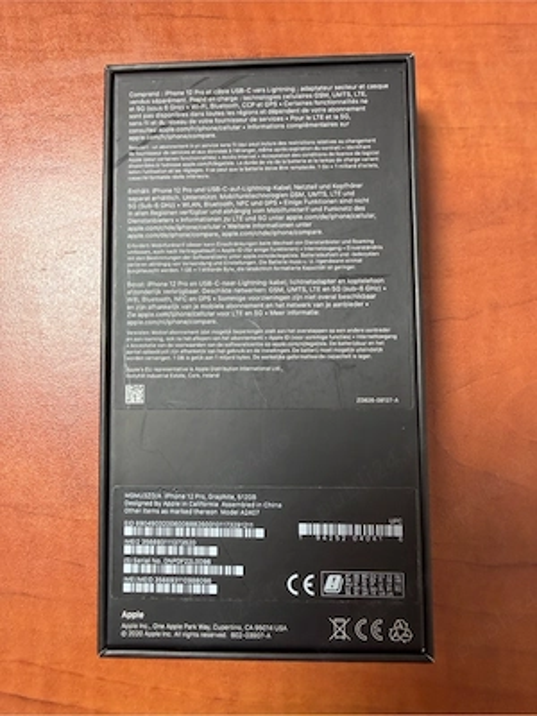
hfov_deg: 56.8
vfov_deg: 71.6
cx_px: 268
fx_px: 496
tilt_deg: -84.4
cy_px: 358
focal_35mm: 24
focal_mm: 2.22
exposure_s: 1/50
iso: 250
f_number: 2.2
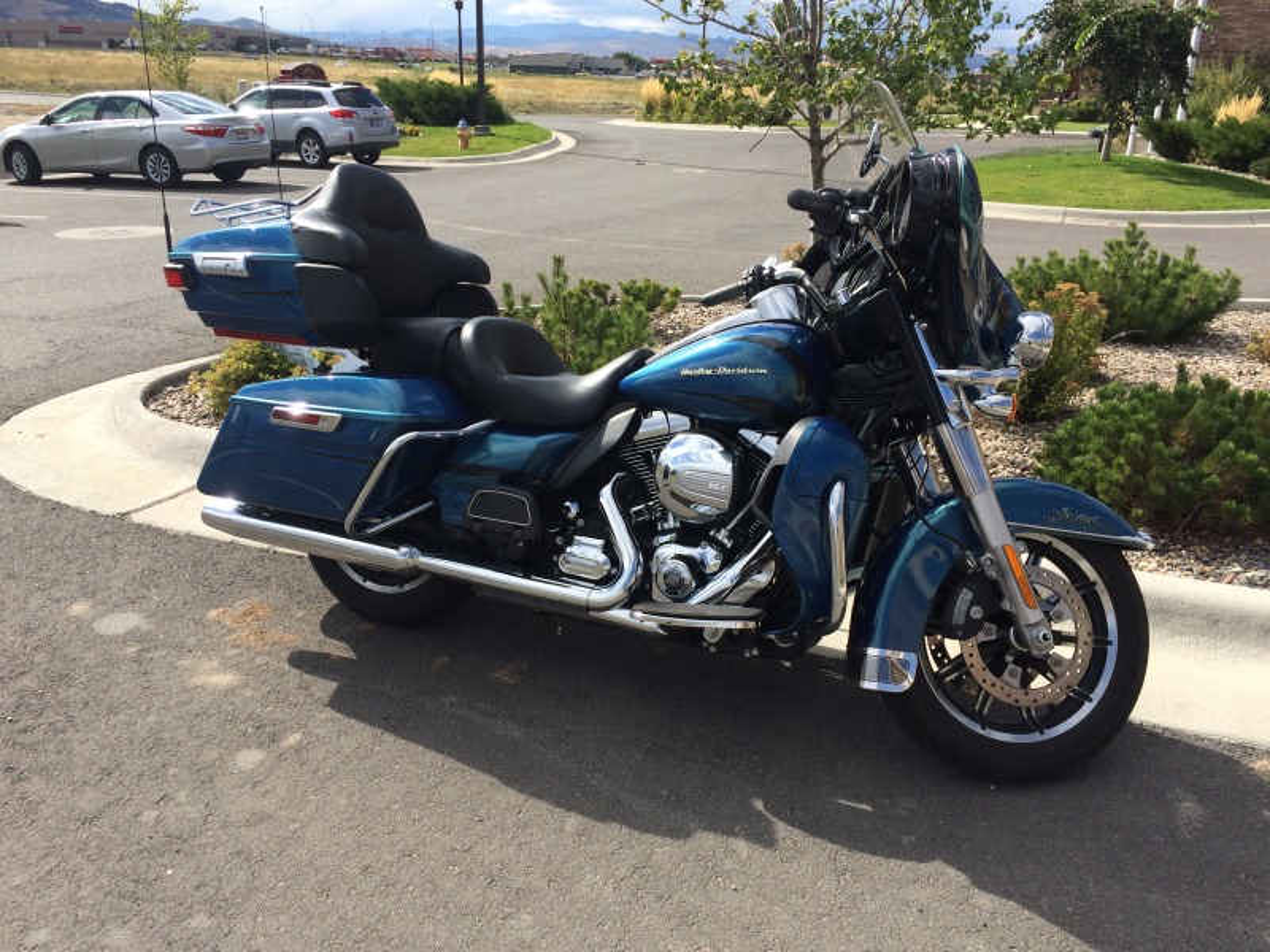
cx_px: 635
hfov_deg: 61.7
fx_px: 1064
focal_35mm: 29
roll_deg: -0.8
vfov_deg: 48.2
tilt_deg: -21.1
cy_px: 476
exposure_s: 1/1282
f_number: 2.2
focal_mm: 4.15
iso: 32
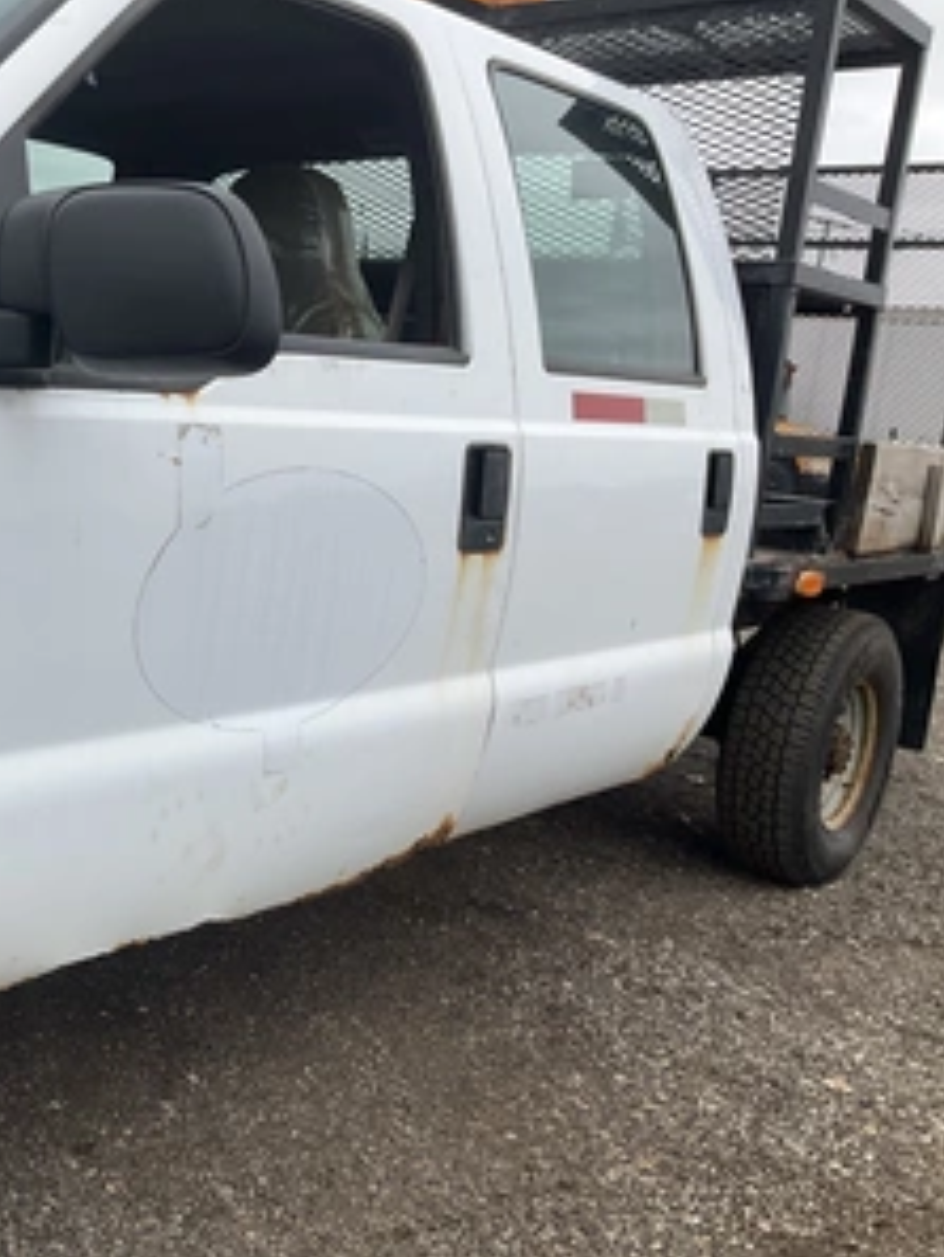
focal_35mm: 39
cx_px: 135
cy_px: 626
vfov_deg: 47.8
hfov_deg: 35.2
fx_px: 1417
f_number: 1.8
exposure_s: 1/739
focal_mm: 3
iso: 25
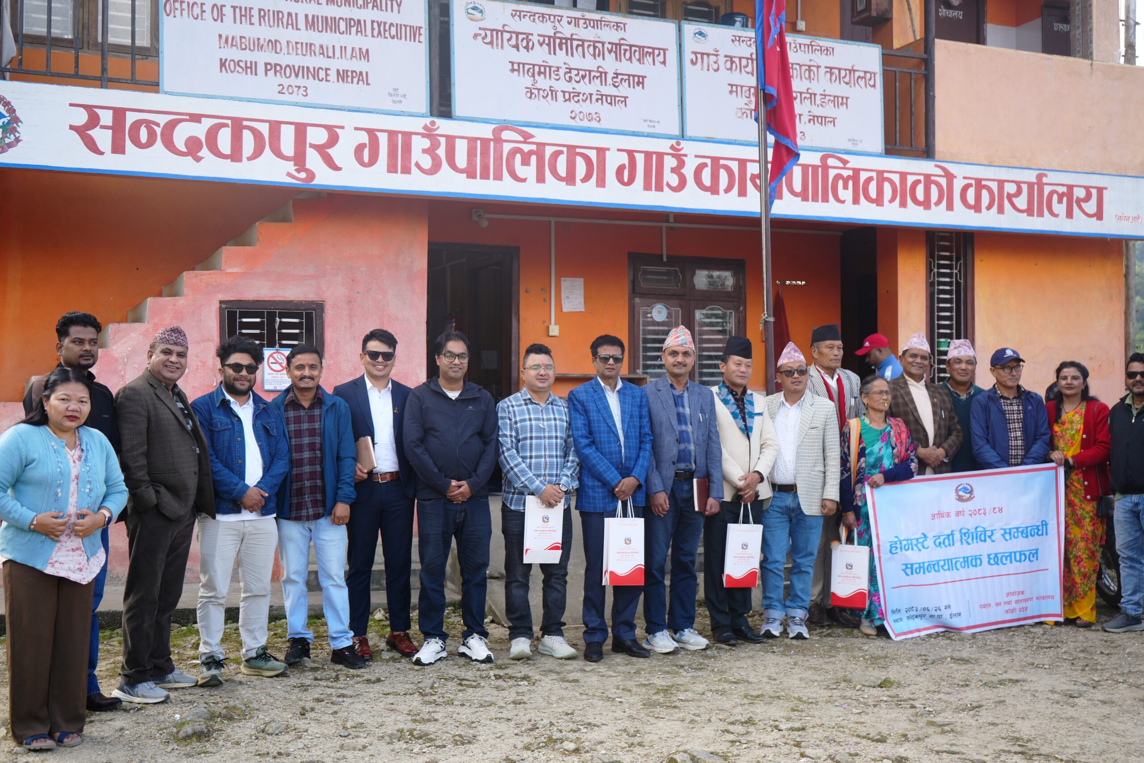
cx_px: 572
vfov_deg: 32.6
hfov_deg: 47.4
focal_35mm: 41
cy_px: 382
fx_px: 1303
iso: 100
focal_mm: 41
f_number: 6.3
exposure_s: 1/100
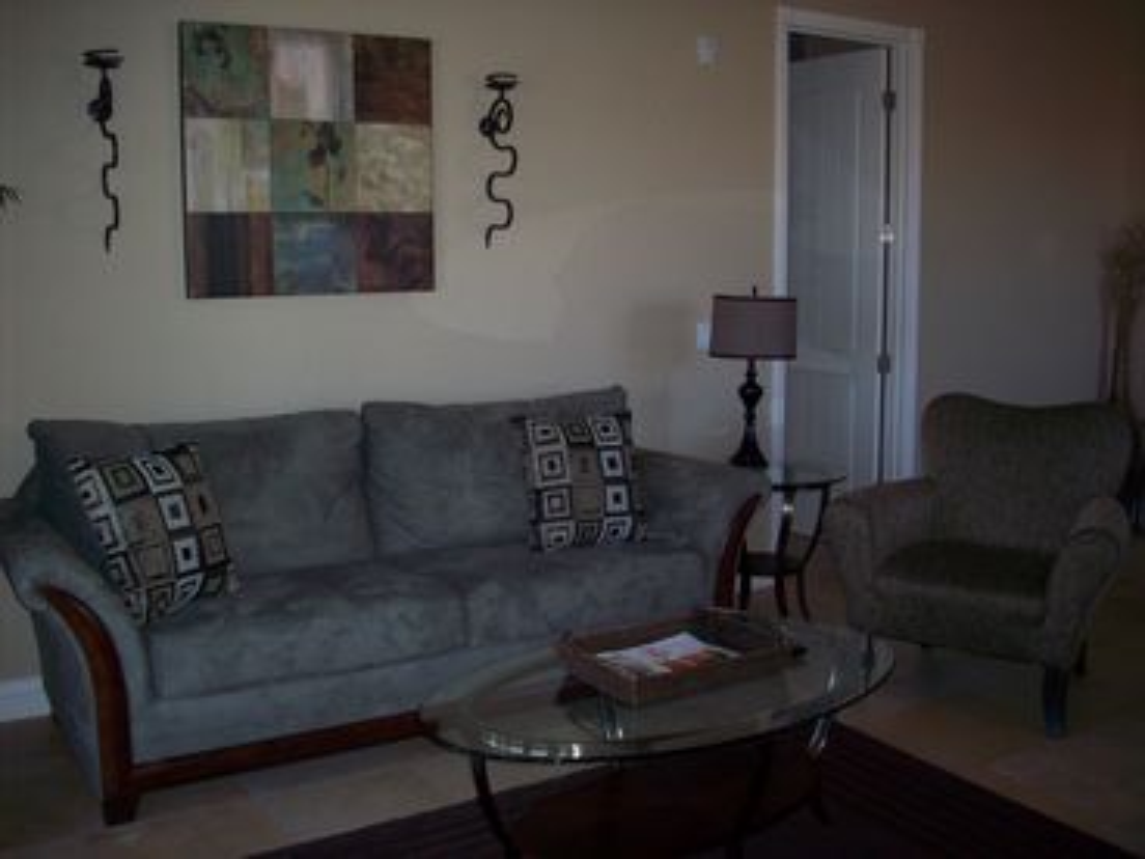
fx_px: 1224
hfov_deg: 50.1
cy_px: 430
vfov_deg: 38.7
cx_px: 572
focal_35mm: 37
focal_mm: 6.2
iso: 80
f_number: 2.8
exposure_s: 1/64
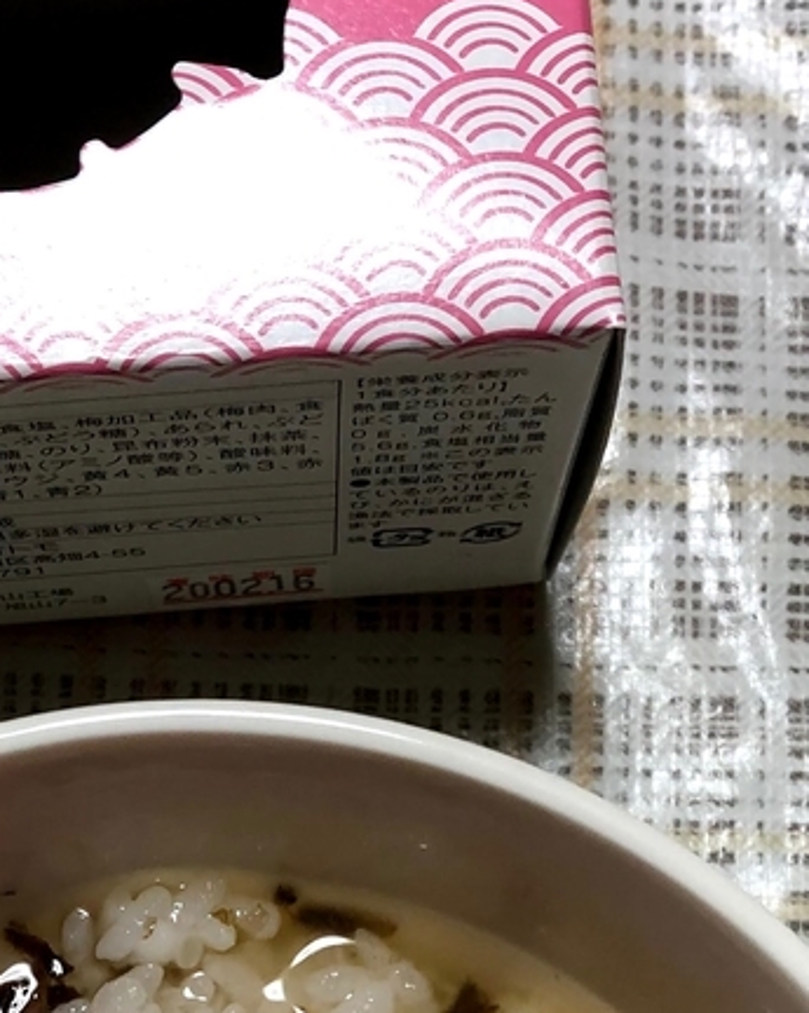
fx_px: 2277
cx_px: 270
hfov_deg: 20.1
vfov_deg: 24.0
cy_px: 1001
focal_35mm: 76
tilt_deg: -81.4
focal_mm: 3.99
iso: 40
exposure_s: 1/33
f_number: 1.8
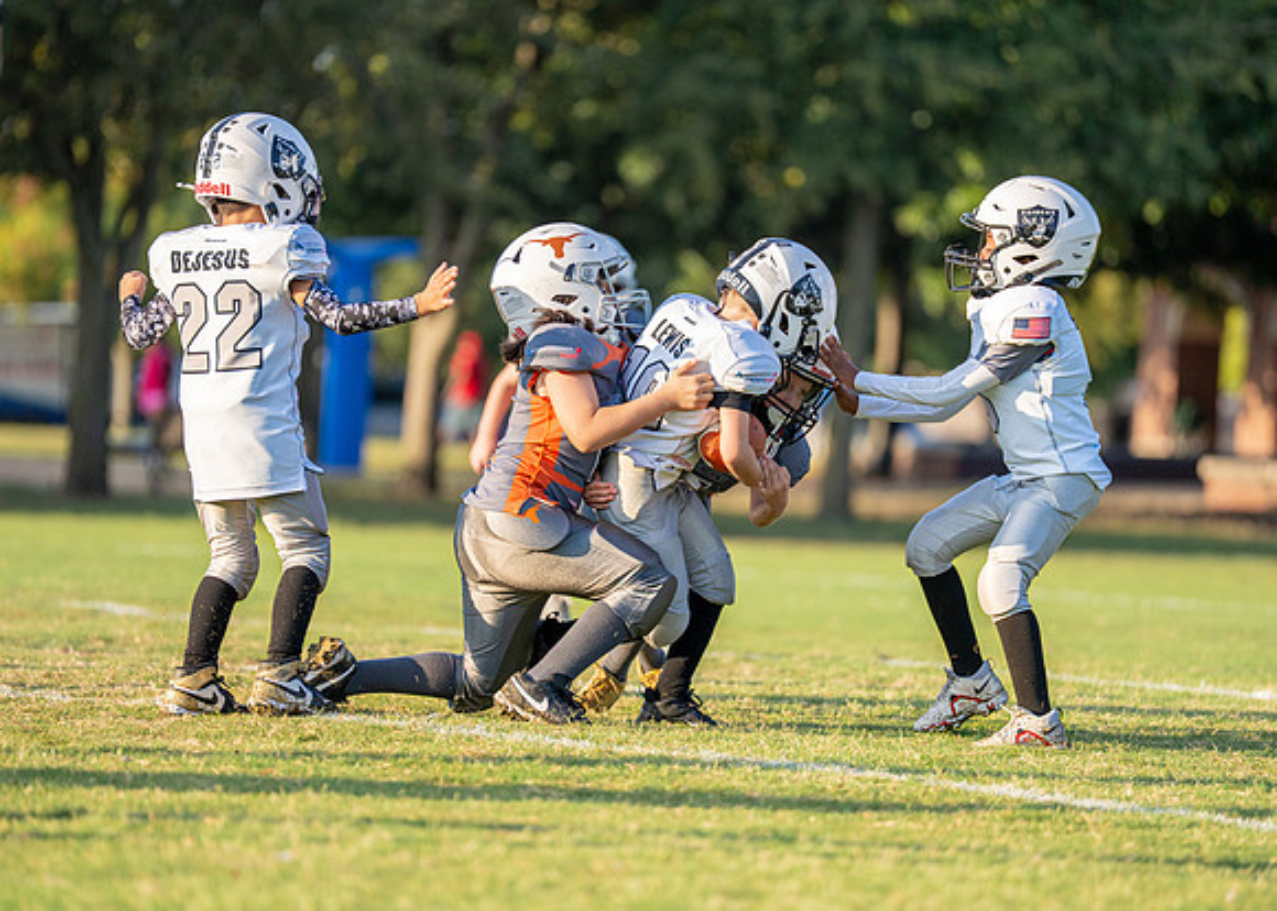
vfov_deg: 6.6
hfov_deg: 9.3
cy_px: 441
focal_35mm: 217
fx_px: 7861
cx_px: 643
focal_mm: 200
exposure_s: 1/2500
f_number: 2.8
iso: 320
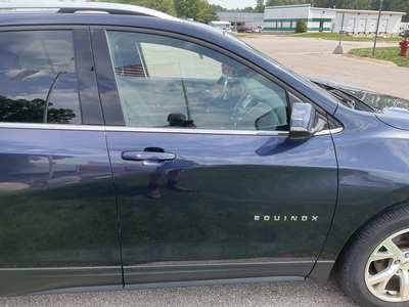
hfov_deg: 61.7
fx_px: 343
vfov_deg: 48.2
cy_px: 154
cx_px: 204
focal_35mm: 29
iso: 25
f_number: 1.8
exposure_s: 1/435
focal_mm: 3
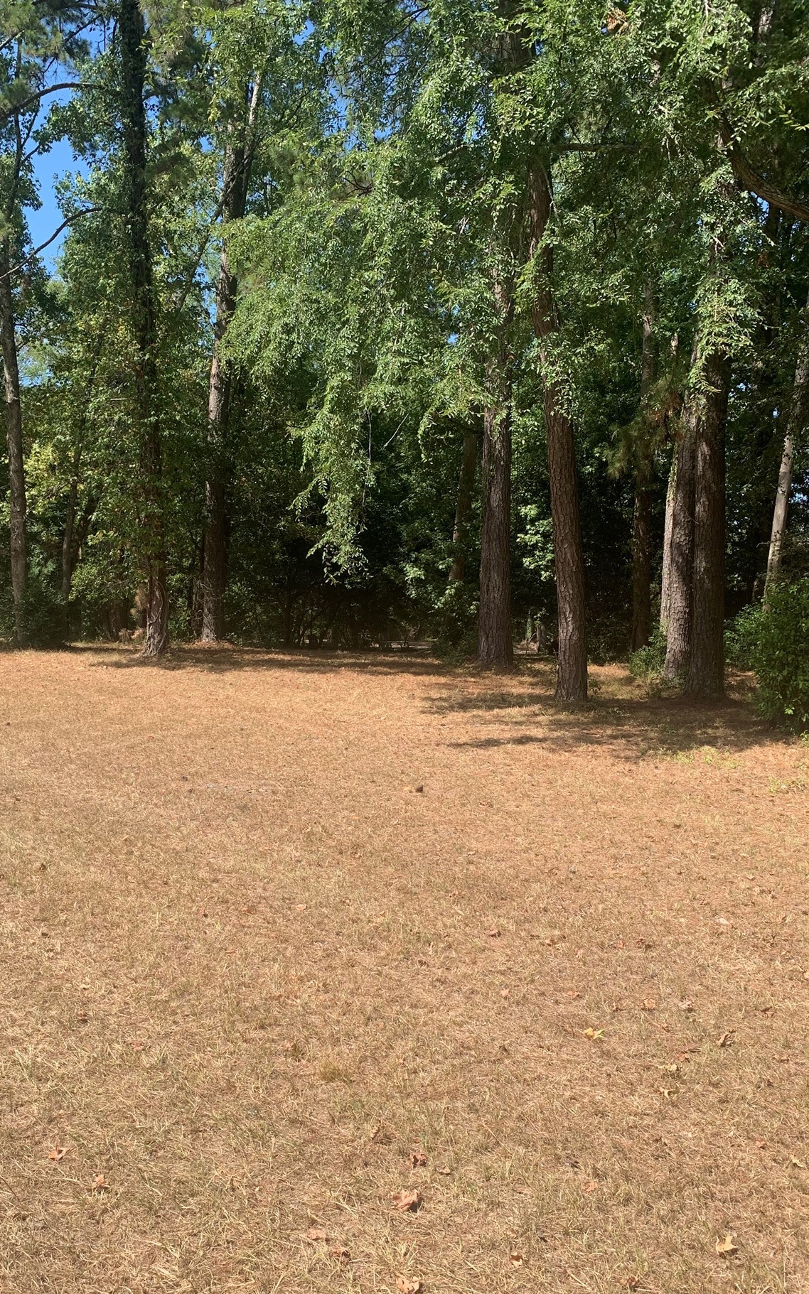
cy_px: 674
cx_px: 350
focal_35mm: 31
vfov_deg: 61.2
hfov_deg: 40.5
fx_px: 1094
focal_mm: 4.25
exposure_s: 1/1136
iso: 25
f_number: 1.8
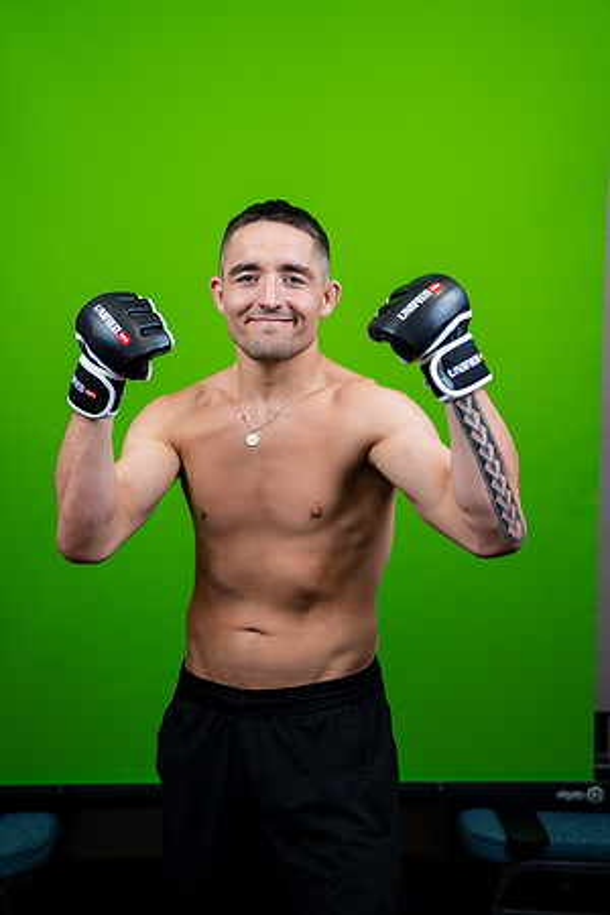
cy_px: 458
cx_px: 305
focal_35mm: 50
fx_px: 1271
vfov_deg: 39.6
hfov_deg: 27.0
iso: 100
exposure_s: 1/160
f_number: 2
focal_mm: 50
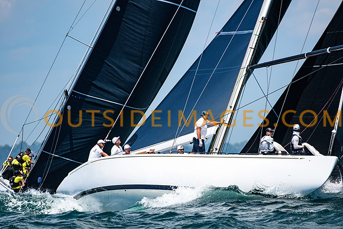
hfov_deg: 3.9
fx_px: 5003
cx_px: 172
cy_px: 114
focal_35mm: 525
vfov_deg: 2.6
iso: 400
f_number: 5
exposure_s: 1/4000
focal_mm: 350
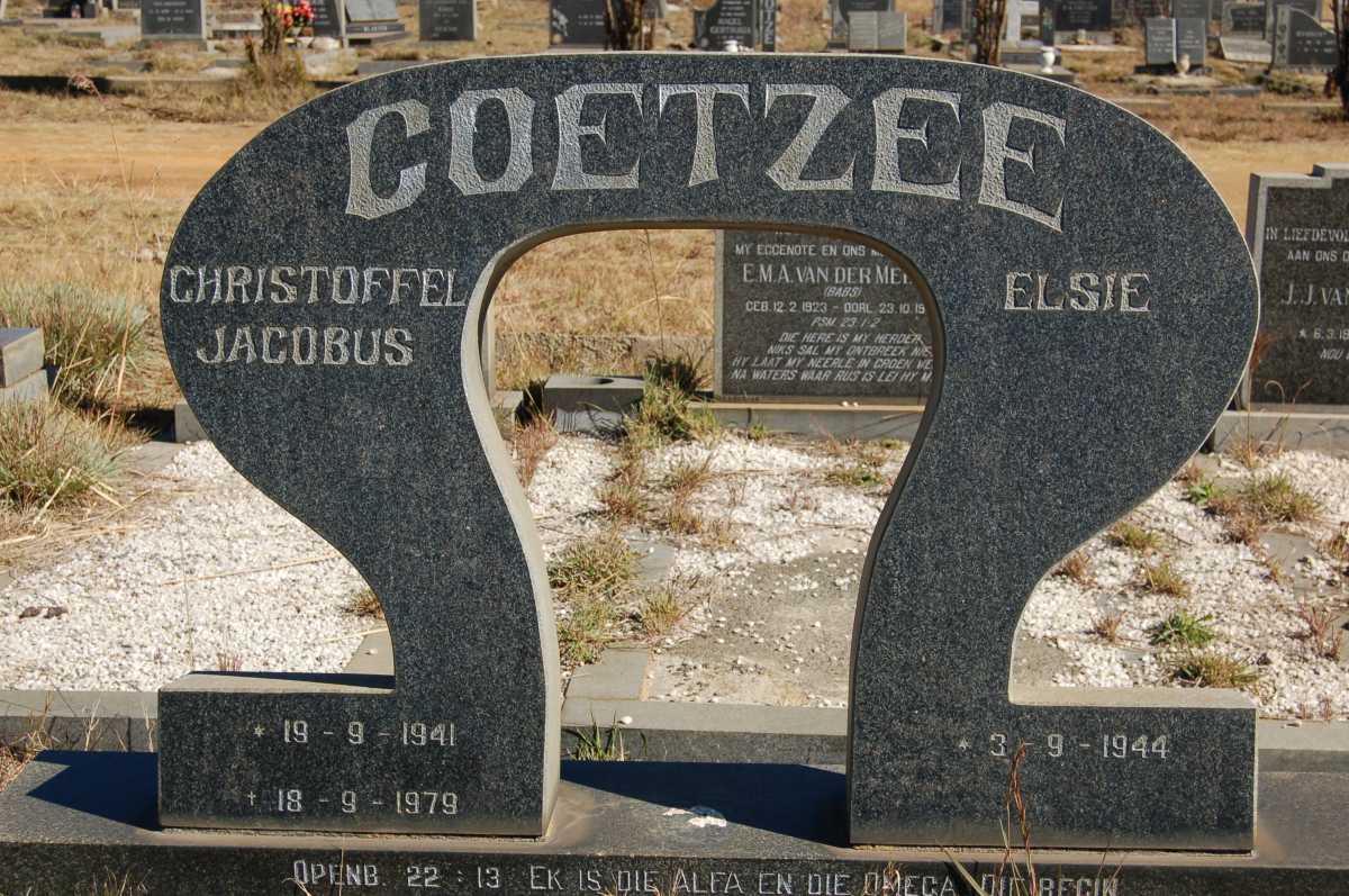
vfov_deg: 25.7
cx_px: 674
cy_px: 448
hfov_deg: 37.9
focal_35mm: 52
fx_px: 1965
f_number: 6.3
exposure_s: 1/400
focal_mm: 35
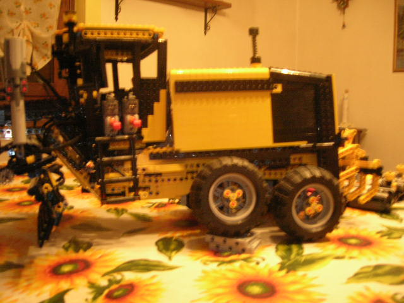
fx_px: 397
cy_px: 152
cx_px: 202
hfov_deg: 54.0
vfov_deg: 41.8
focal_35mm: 34
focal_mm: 5.7
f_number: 2.9
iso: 200
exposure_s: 1/3.2
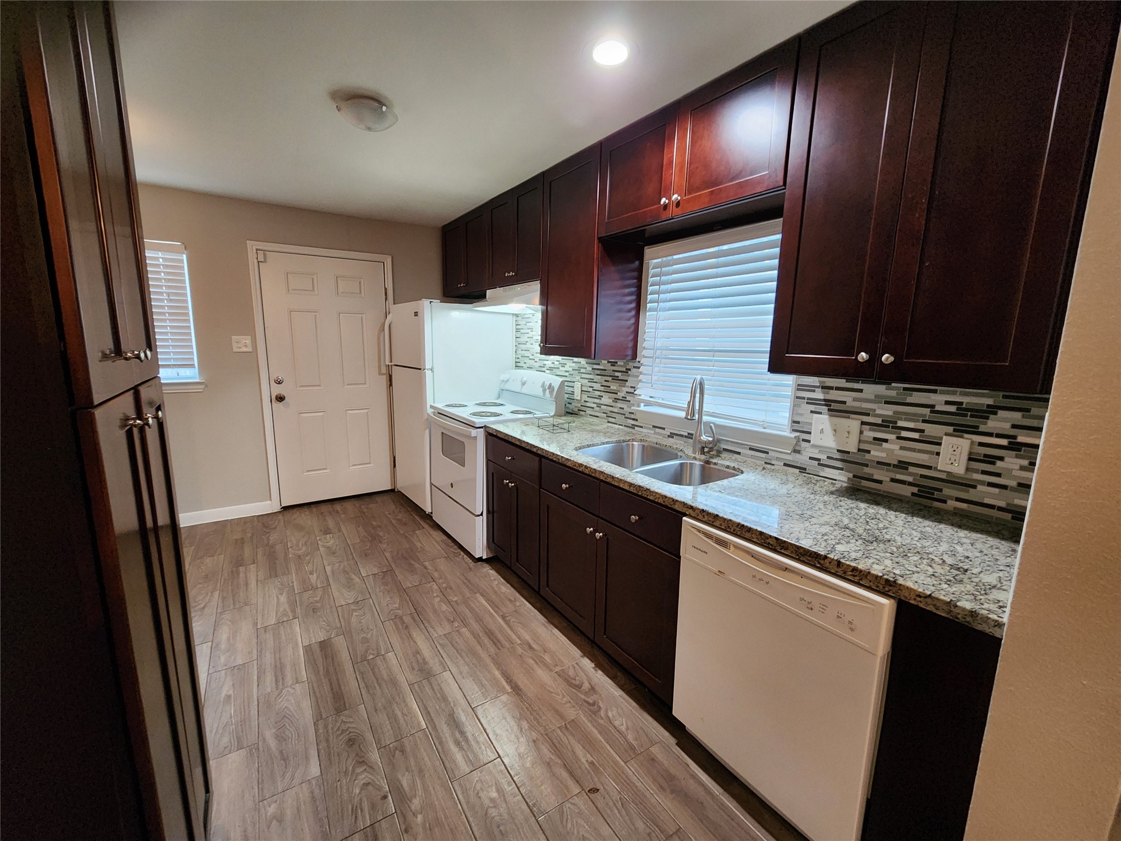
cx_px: 560
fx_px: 421
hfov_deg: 106.2
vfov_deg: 89.9
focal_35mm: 13
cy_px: 420
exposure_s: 1/30
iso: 400
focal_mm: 2.2
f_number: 2.2
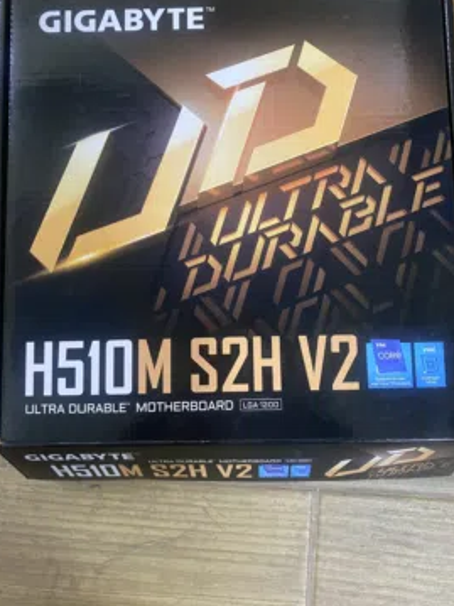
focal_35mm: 29
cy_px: 275
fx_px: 507
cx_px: 235
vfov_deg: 61.6
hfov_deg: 48.2
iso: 640
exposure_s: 1/32
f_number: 1.8
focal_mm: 4.25
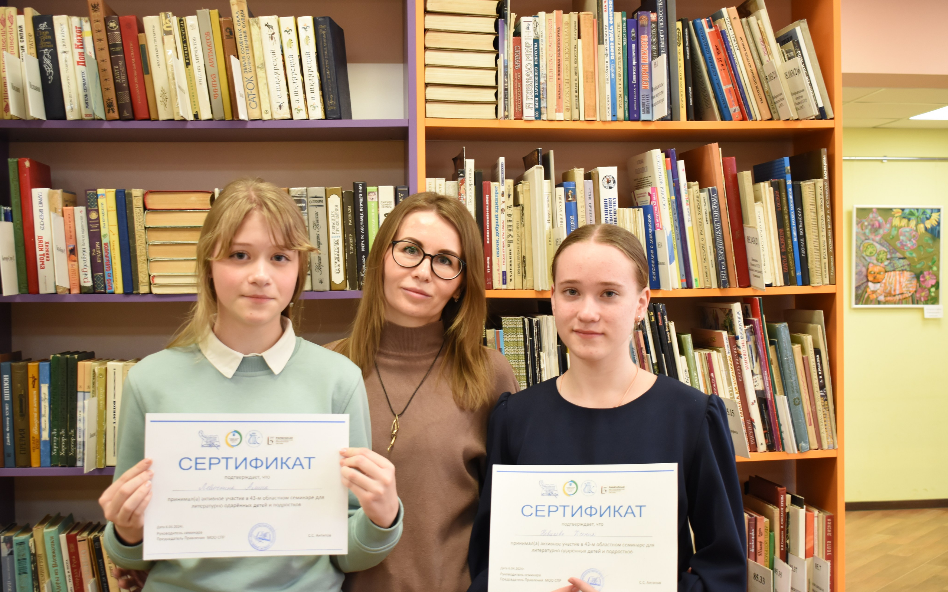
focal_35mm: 48
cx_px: 473
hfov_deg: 42.2
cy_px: 308
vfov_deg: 27.1
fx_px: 1227
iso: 800
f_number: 4.2
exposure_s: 1/40
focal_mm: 31
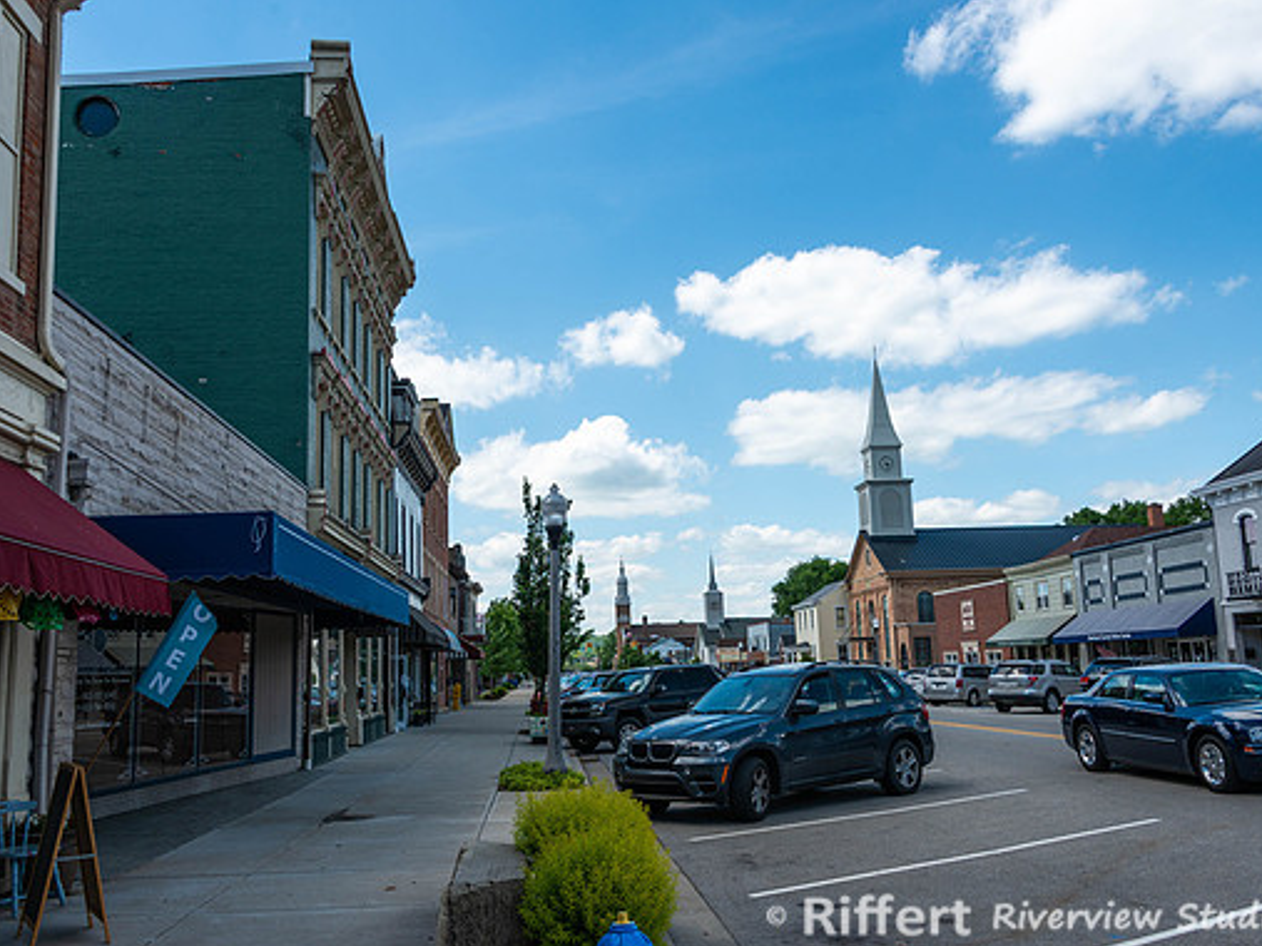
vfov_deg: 44.1
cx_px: 600
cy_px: 479
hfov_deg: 56.8
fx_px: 1166
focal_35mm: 32
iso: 100
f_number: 9
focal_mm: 28
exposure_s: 1/250
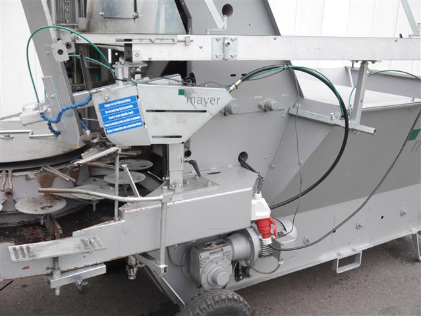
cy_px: 158
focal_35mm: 42
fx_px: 511
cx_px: 210
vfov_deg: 34.4
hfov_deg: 44.8
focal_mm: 21
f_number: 4.3
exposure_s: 1/100
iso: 160
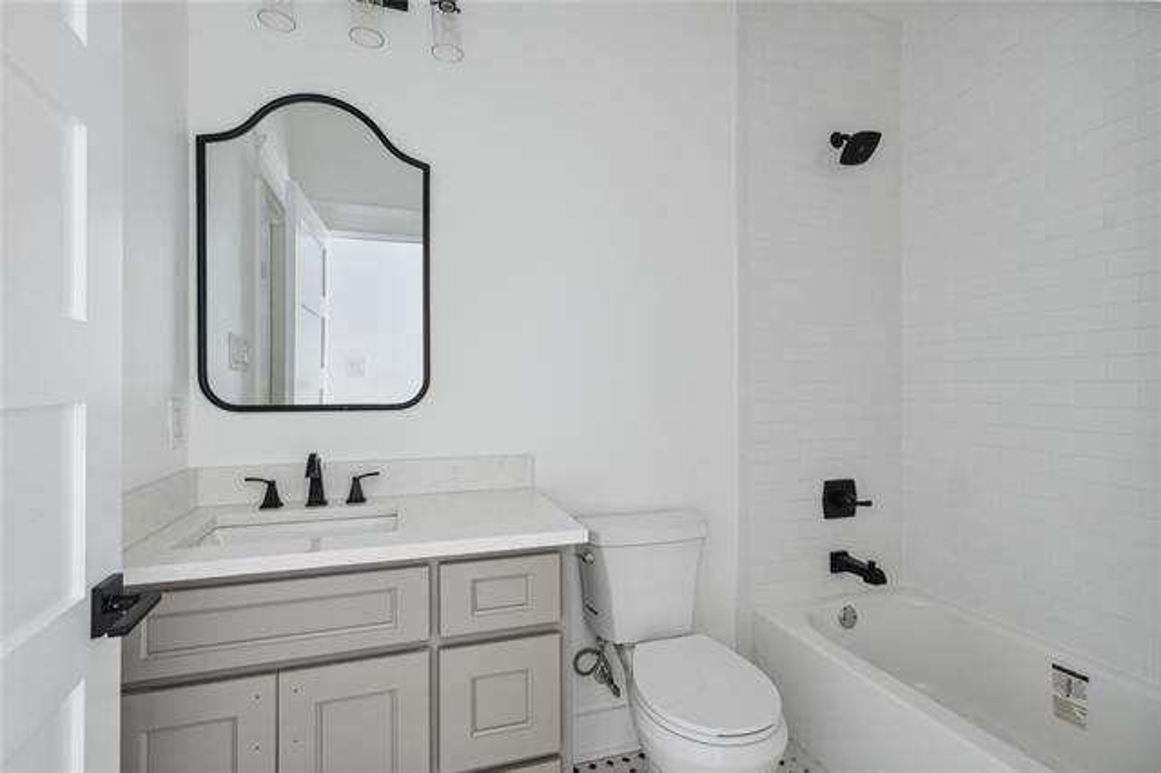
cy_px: 386
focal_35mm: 17
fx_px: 548
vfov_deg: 70.4
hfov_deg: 93.3
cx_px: 580
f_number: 10
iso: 400
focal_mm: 11
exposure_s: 1/2
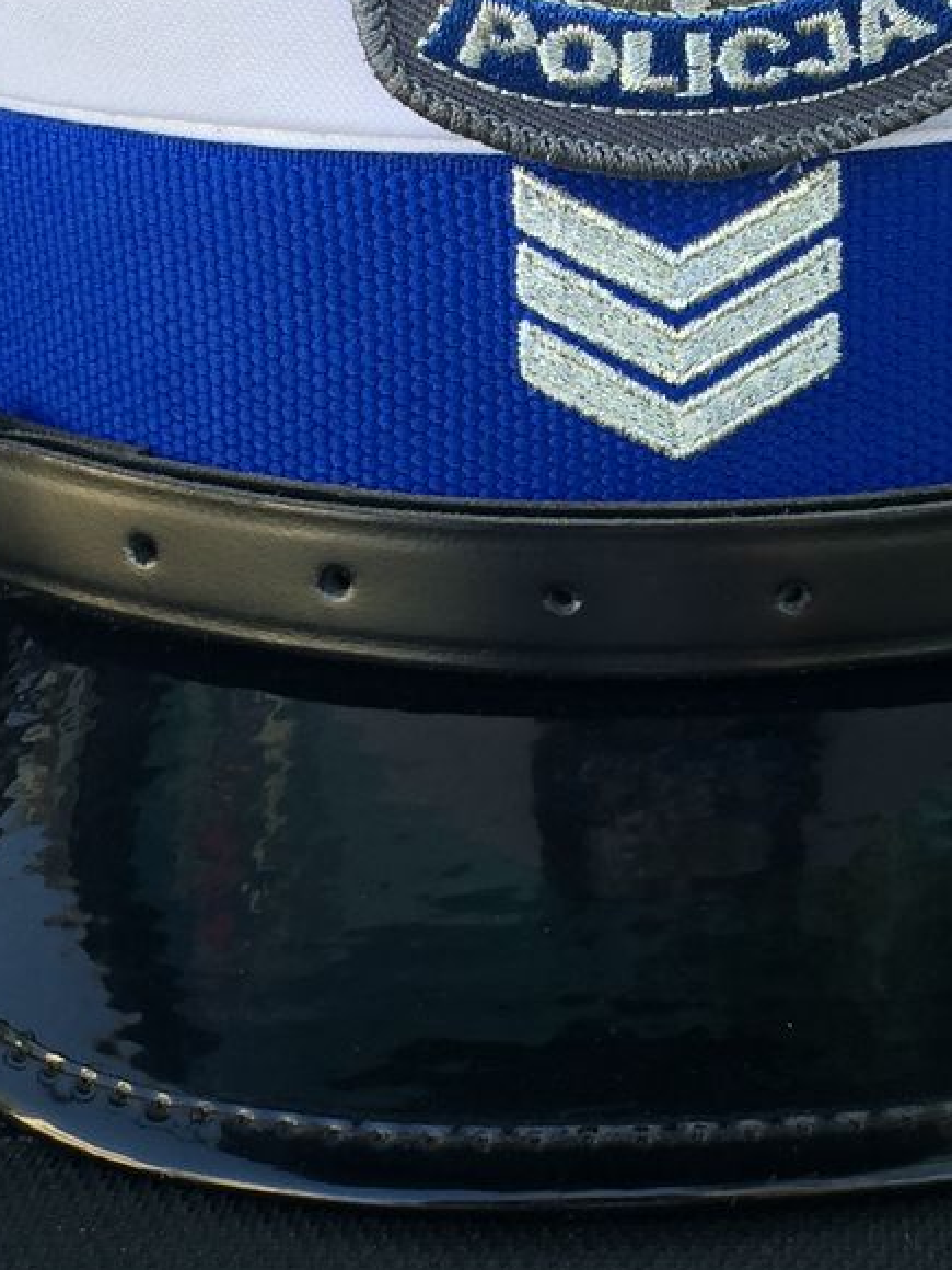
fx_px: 2934
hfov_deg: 18.4
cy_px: 530
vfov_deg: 24.4
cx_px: 622
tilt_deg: -28.3
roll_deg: +2.0
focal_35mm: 80
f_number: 2.2
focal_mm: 4.15
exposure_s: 1/100
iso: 32
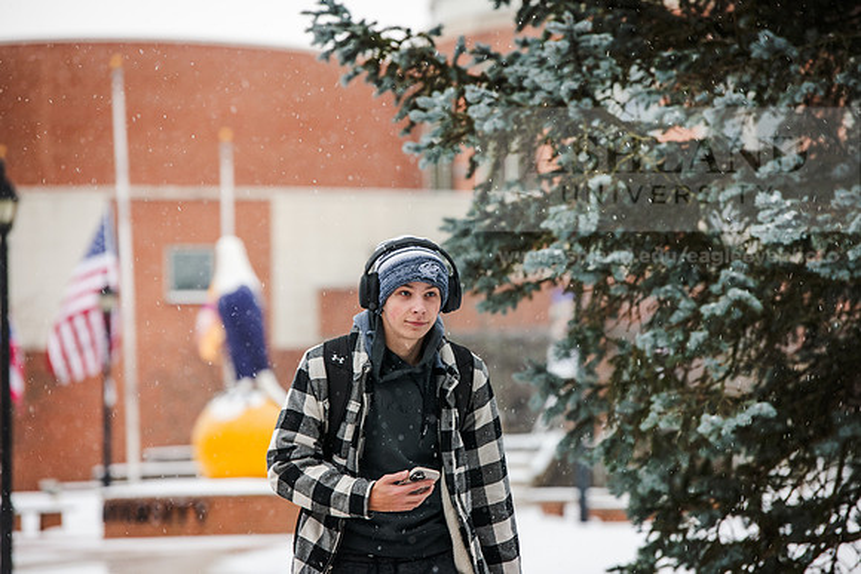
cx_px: 430
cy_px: 287
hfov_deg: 11.1
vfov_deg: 7.4
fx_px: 4425
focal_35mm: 185
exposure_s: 1/200
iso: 320
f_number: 5
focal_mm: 185
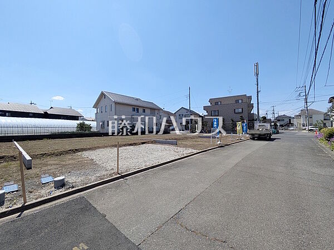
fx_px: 135
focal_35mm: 14
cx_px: 167
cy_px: 125
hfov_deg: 102.1
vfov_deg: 85.7
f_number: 2.2
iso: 47
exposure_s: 1/2092
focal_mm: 1.83
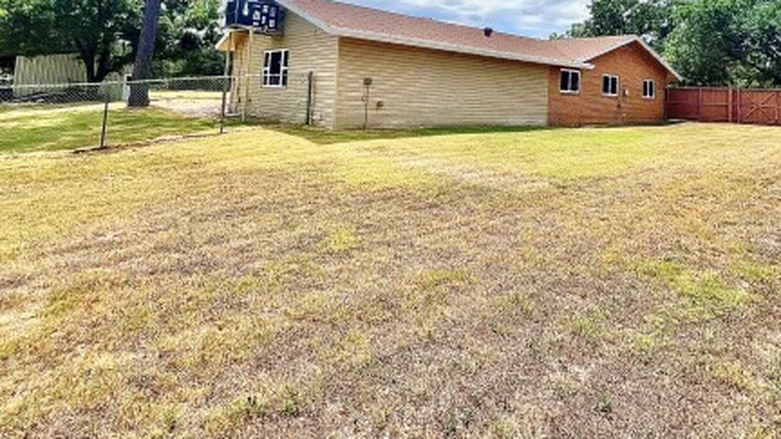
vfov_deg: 48.9
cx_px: 479
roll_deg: -2.3
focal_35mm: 21
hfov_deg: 82.5
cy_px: 60
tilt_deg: +5.3
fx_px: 435
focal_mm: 1.57
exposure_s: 1/3774
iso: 40
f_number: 1.8
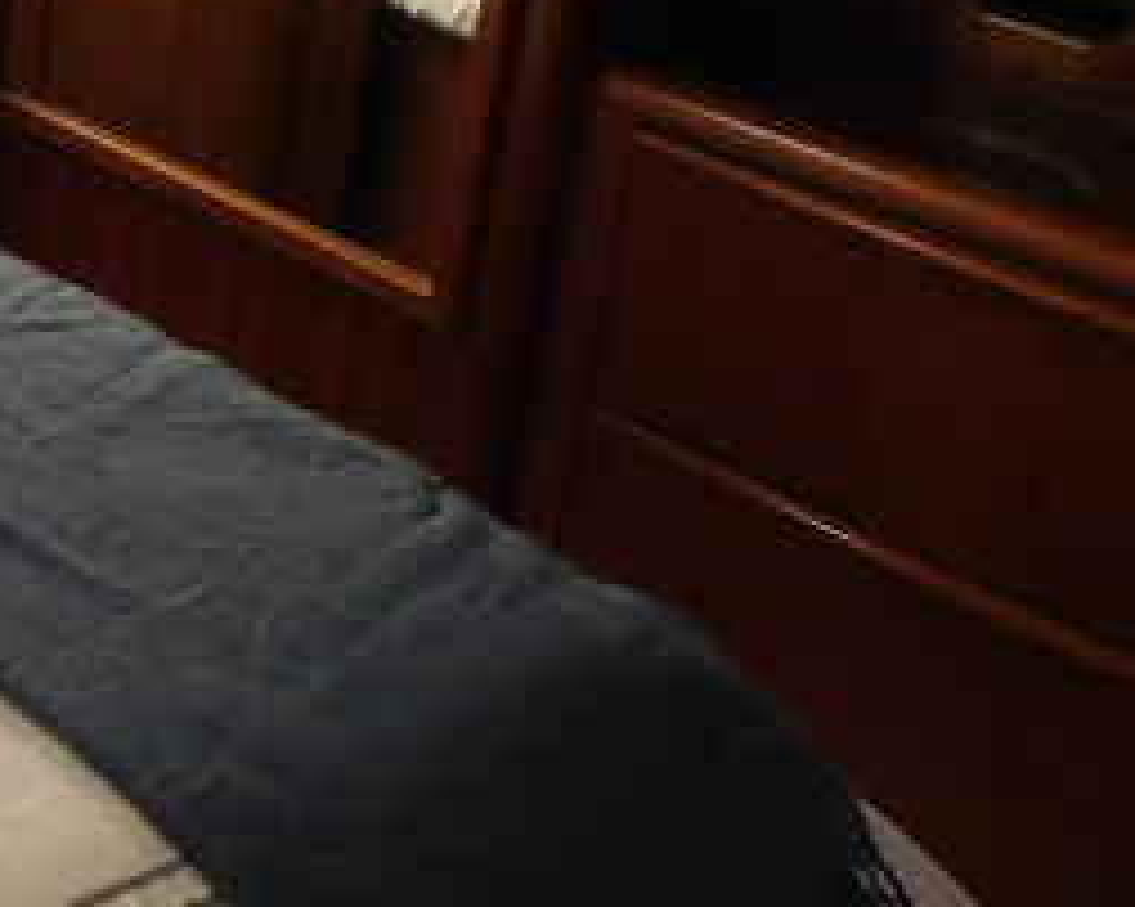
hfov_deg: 22.0
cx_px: -588
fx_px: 2383
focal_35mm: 71
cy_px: -45
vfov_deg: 20.7
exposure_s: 1/25
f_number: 3
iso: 400
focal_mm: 4
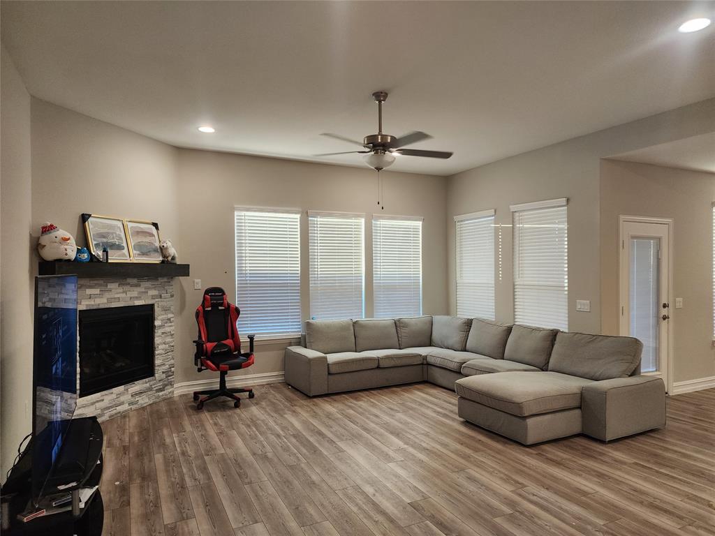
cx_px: 358
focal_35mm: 23
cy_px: 268
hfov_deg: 73.9
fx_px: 475
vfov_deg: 58.9
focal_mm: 6.4
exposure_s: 1/120
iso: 200
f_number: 1.8
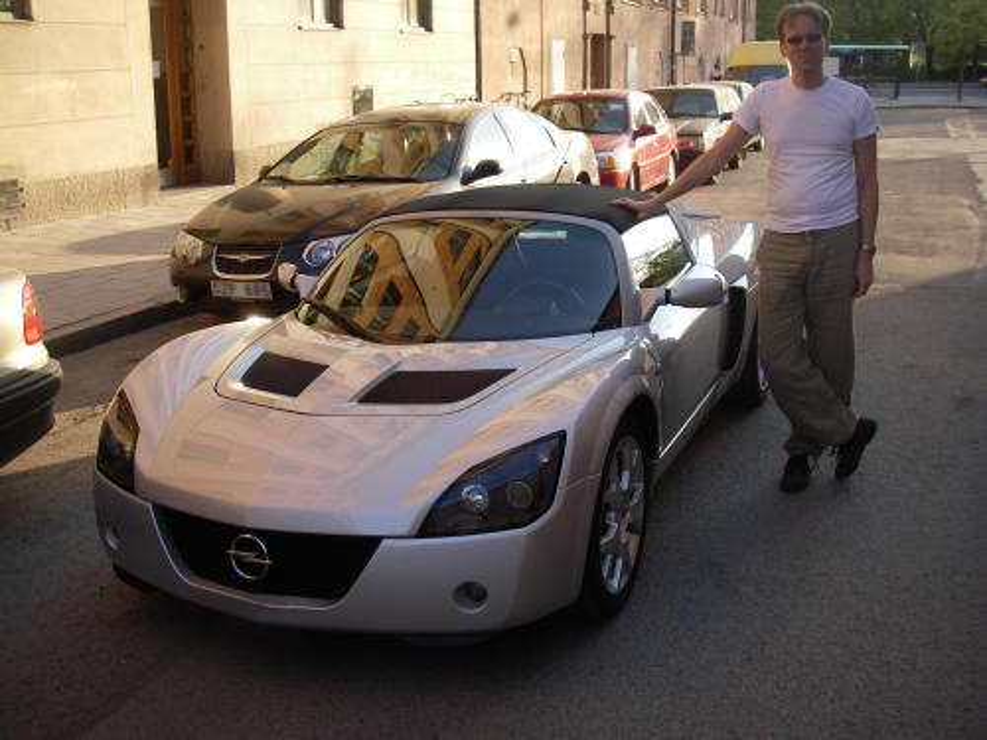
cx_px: 494
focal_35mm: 38
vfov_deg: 37.7
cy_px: 370
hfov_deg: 49.0
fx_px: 1083
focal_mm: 6.3
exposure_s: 1/160
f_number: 3.3
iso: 80
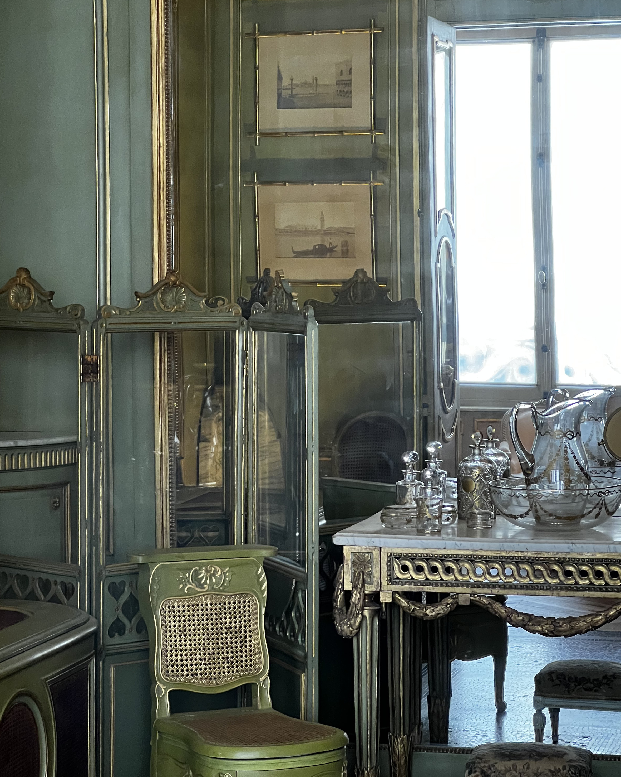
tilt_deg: -2.7
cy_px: 388
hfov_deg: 15.1
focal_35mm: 102
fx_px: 2343
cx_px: 350
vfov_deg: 18.8
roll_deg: +0.1
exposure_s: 1/50
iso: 400
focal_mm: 9
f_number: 2.8
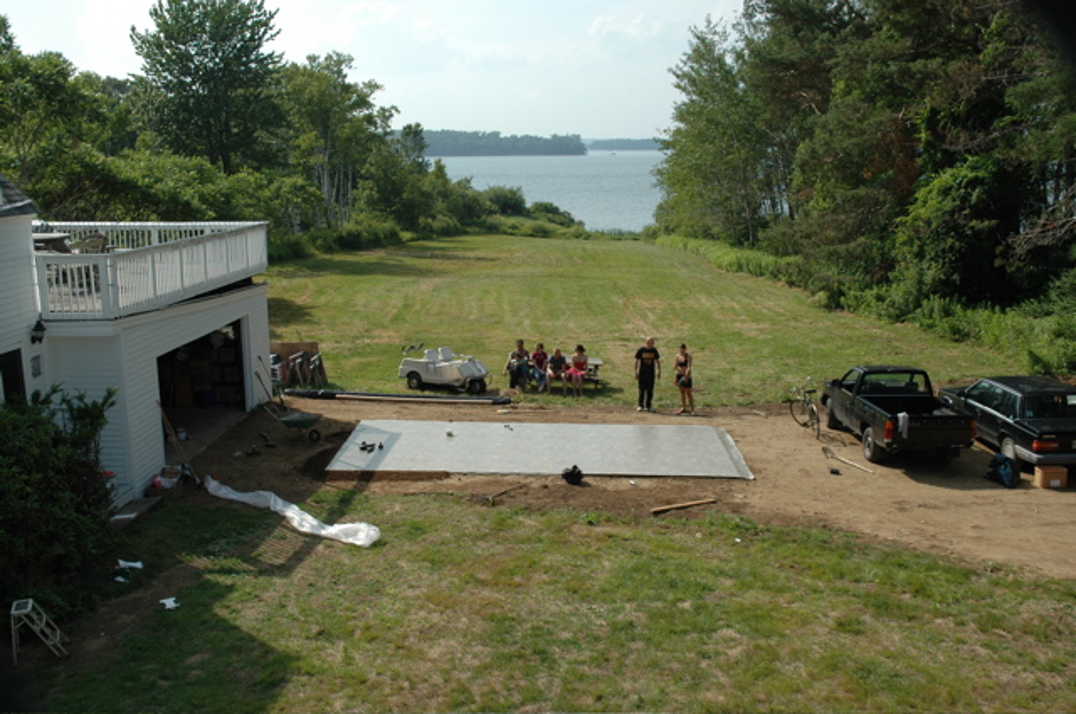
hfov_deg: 53.2
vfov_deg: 36.8
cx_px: 538
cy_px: 357
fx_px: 1075
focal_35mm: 36
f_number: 10
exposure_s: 1/400
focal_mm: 24
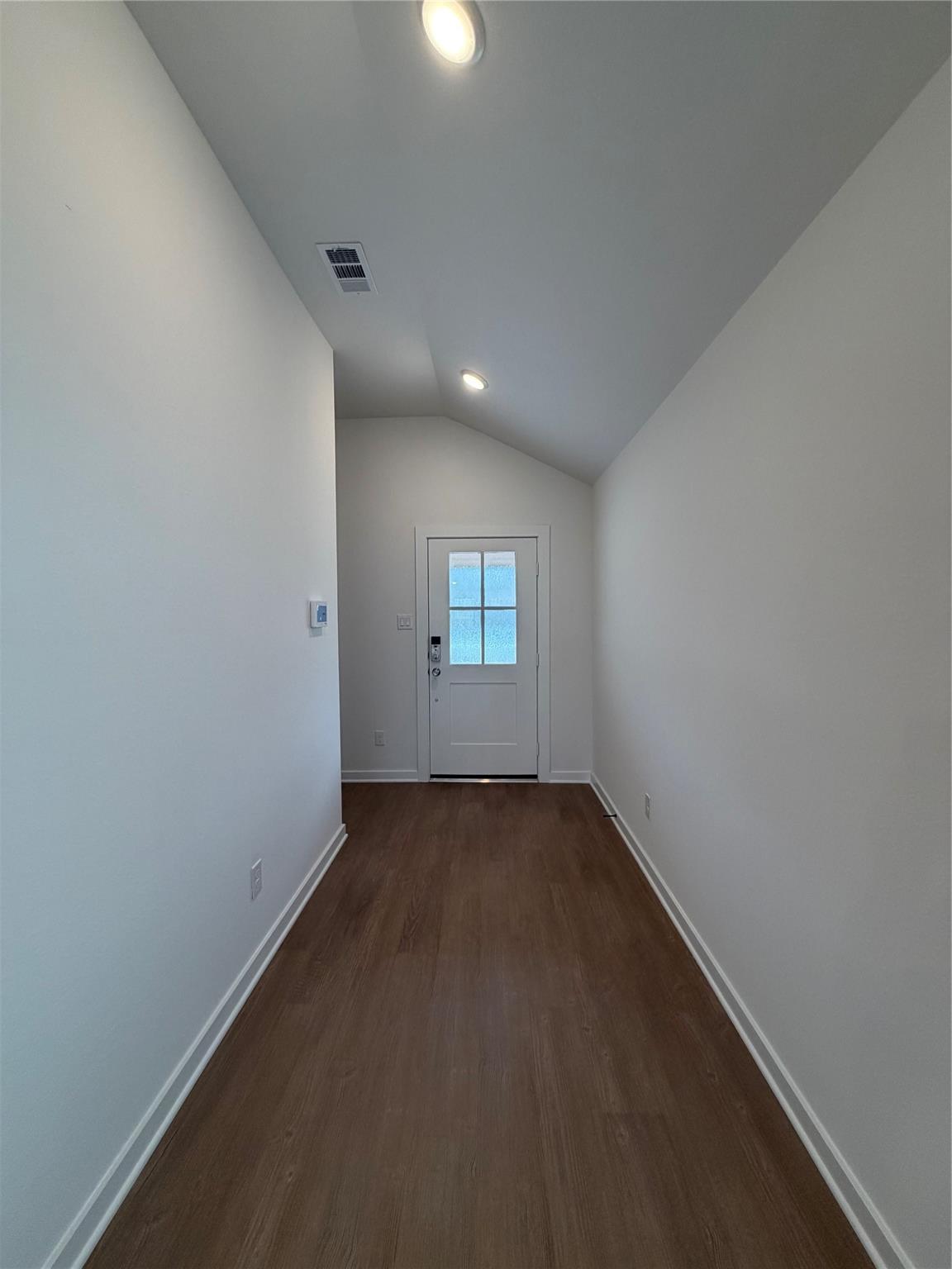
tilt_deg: -2.4
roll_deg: +0.2
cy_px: 634
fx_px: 513
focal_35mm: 14
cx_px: 476
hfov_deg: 85.7
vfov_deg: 102.1
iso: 160
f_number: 2.2
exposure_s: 1/120
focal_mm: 2.22
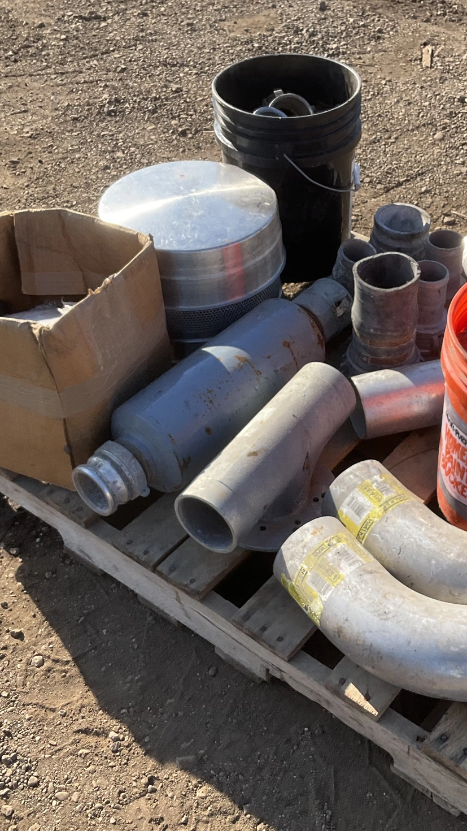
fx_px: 947
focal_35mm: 43
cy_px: 415
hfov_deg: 27.5
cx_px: 324
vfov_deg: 47.4
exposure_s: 1/719
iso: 25
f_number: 1.8
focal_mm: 3
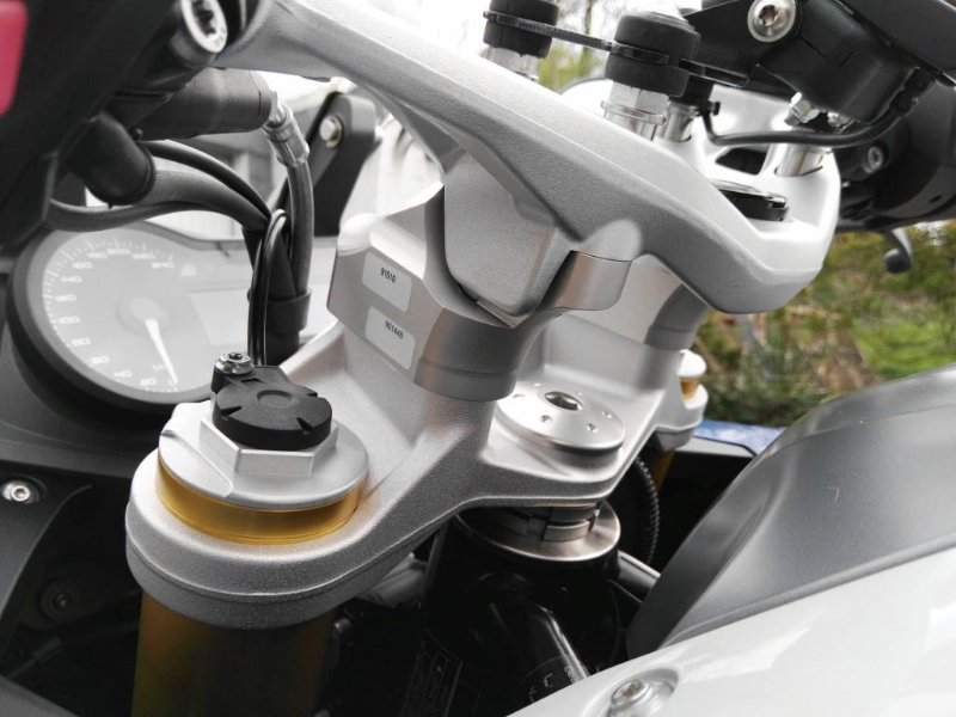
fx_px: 773
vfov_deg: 49.7
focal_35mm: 28
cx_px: 478
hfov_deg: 63.4
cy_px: 358
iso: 64
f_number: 2
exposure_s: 1/179
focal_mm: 2.96
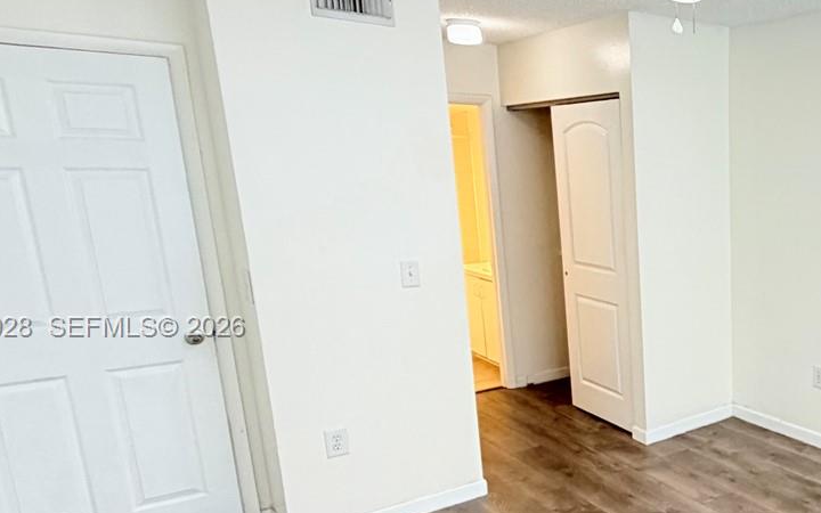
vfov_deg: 38.0
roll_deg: -0.6
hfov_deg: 48.9
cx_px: 802
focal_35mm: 33
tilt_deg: -12.0
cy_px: 328
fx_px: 738
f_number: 2.2
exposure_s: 1/120
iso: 200
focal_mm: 2.22
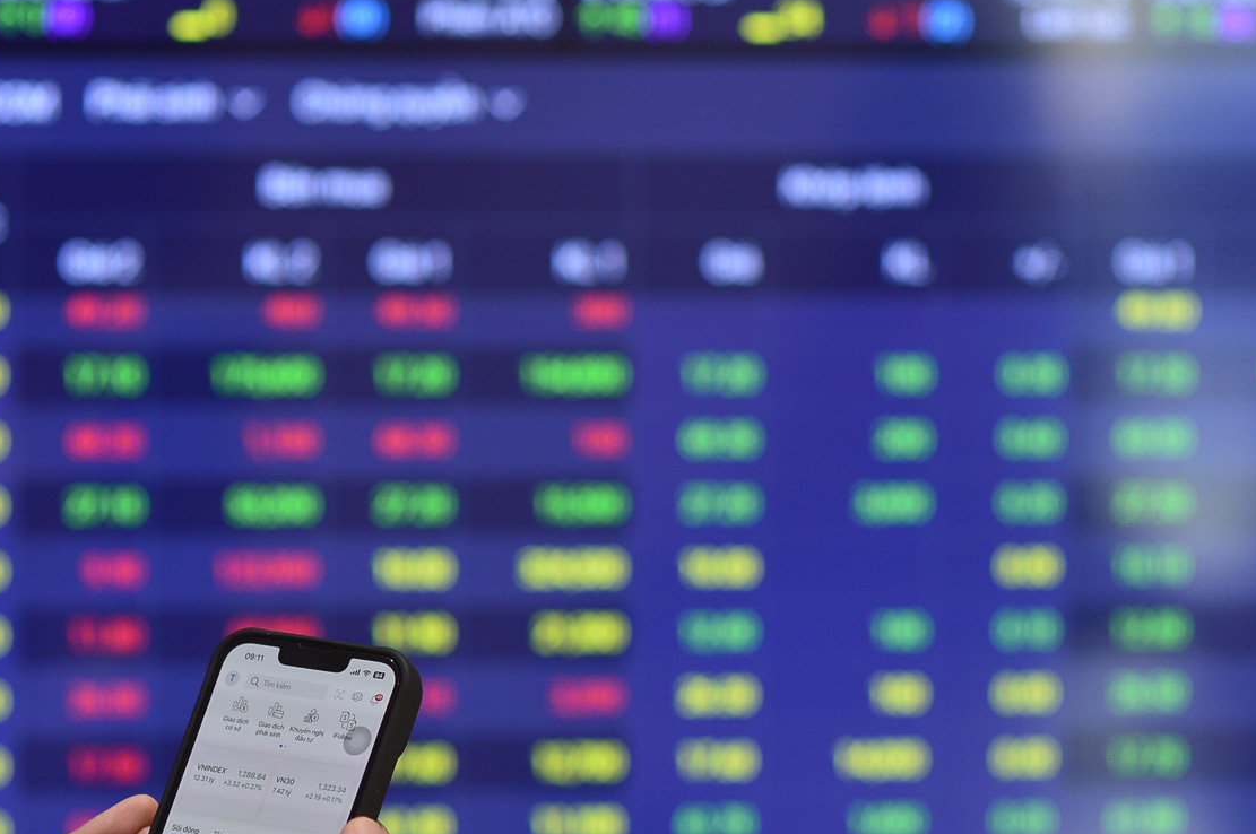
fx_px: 5332
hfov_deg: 13.4
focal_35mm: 153
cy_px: 655
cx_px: 554
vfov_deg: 8.9
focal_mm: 85
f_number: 2.2
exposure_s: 1/320
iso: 1000
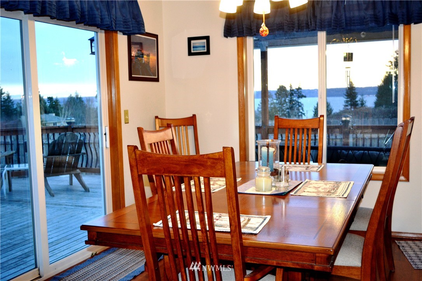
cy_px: 140
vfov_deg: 34.2
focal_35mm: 39
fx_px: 457
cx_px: 211
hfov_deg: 49.6
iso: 560
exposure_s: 1/60
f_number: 4.2
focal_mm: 26
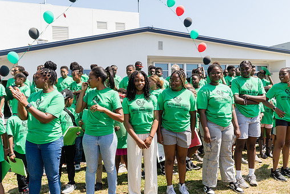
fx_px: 258
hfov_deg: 58.7
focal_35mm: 32
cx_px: 147
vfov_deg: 41.2
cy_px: 100
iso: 100
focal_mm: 28
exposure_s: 1/400
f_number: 4
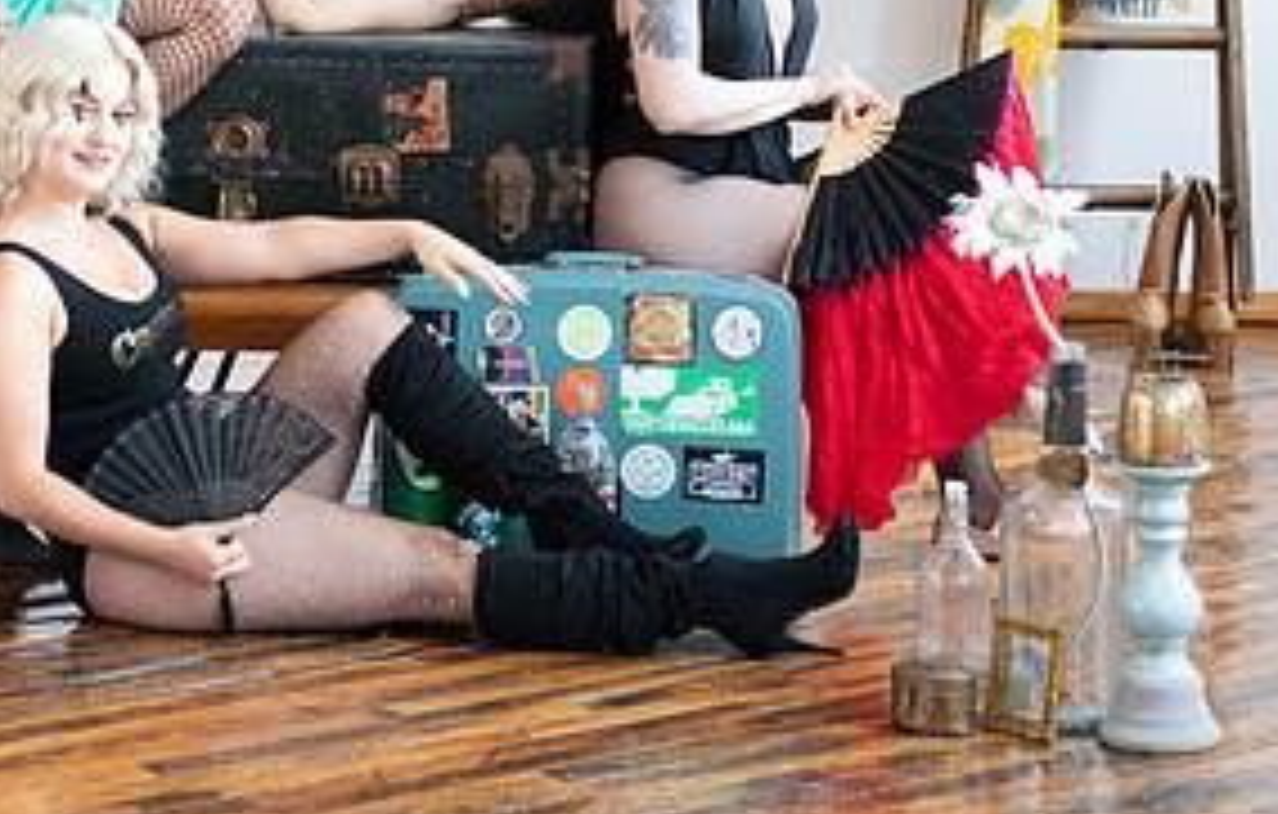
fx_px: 4133
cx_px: 349
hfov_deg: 17.5
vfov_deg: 11.2
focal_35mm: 118
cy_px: 229
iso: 320
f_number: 2.8
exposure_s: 1/40
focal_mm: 48
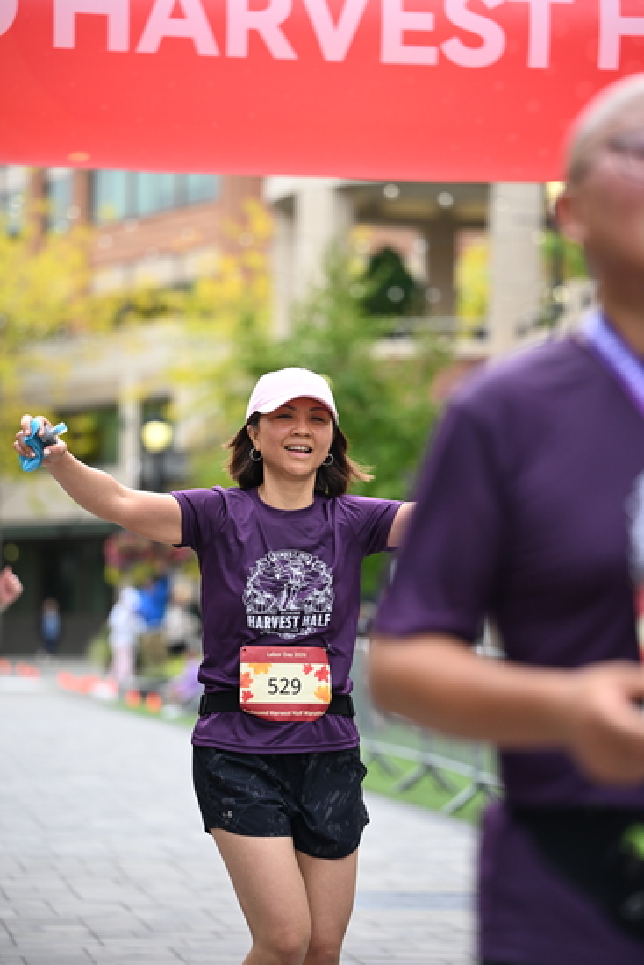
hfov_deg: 11.9
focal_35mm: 115
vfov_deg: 17.8
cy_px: 482
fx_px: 3084
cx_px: 322
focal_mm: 115
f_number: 2.8
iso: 640
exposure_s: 1/2000
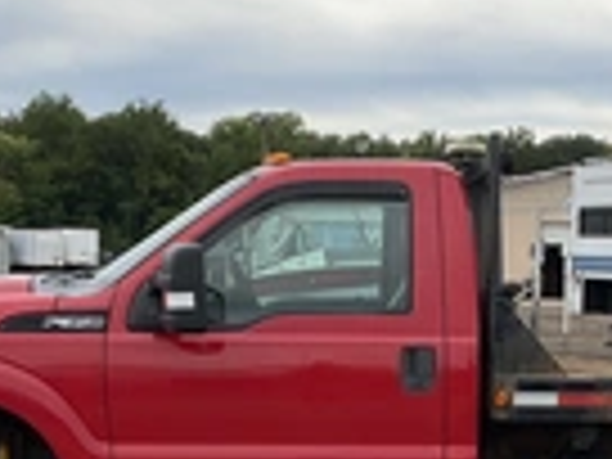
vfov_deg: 17.1
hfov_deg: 22.7
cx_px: 495
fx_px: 1503
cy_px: 405
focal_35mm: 85
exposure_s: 1/1098
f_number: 1.8
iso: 25
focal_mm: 3
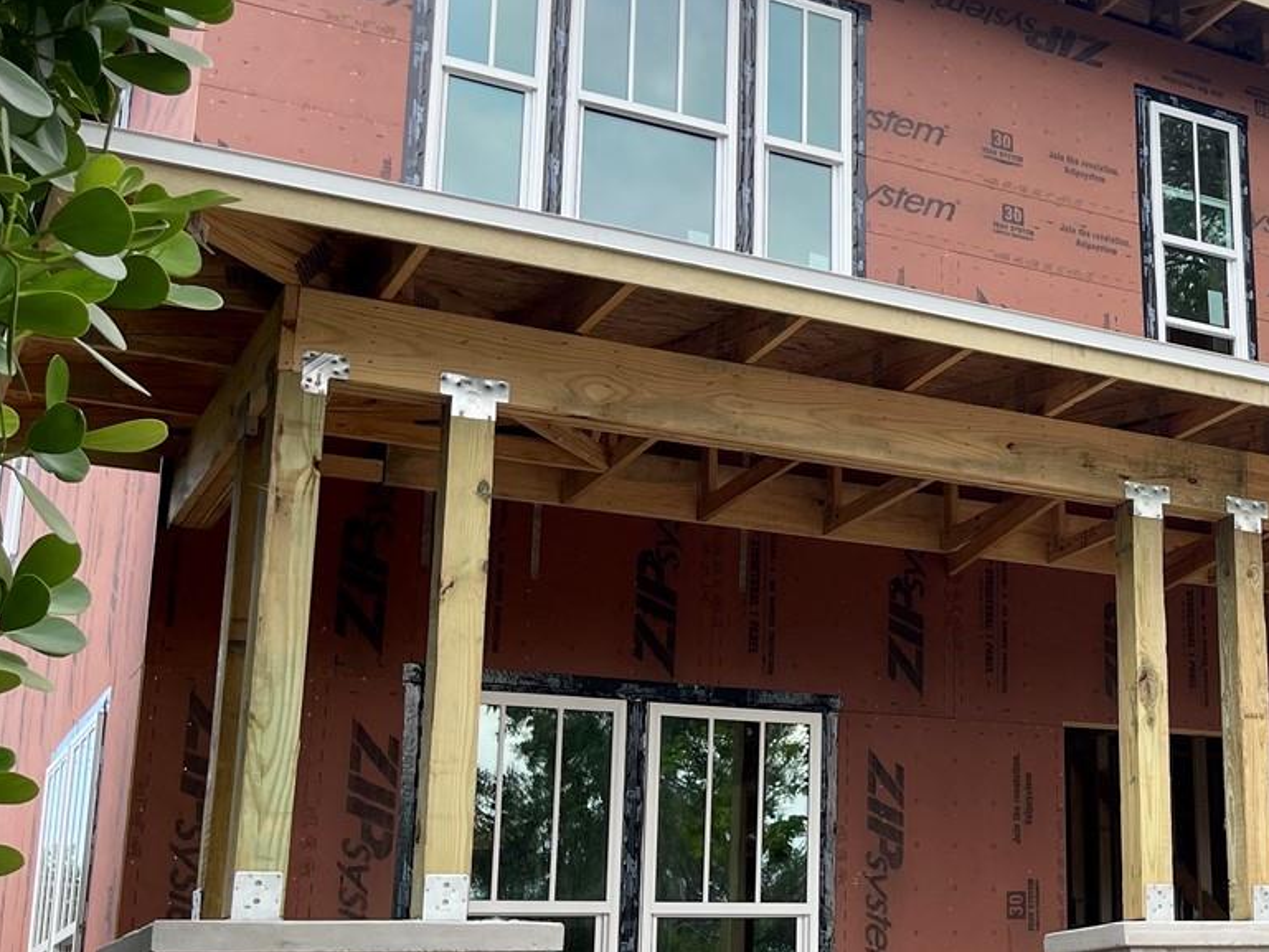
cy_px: 535
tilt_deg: +14.7
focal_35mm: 52
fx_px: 1907
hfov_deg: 34.0
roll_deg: +2.1
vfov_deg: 28.0
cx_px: 1234
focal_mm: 5.1
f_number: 1.6
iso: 32
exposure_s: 1/528
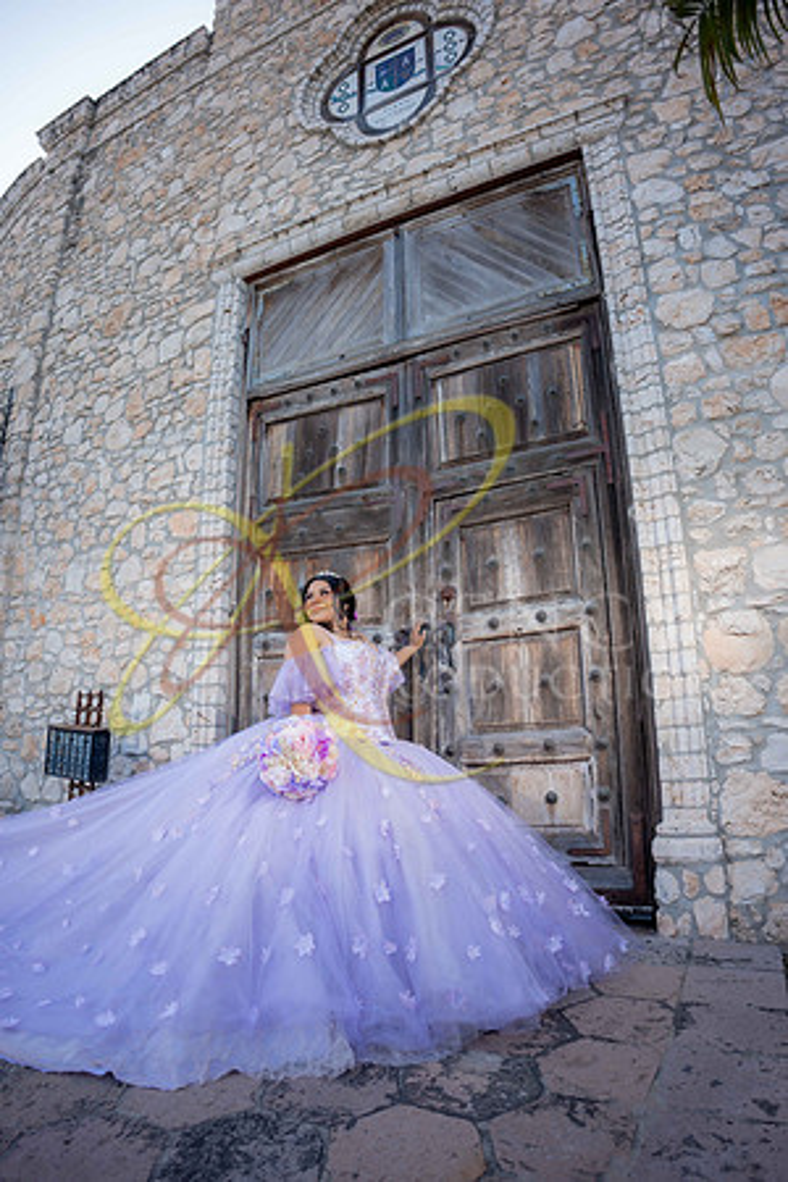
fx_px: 657
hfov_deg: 61.9
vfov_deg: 84.0
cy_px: 591
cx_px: 394
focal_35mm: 20
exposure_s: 1/500
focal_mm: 20
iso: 125
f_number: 2.8
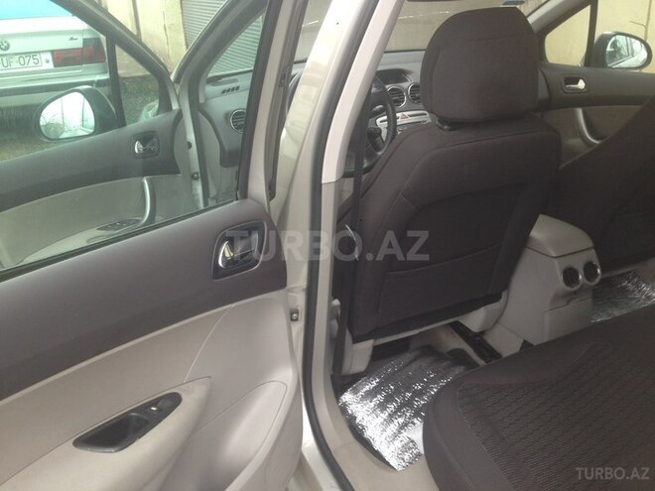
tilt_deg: -24.5
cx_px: 328
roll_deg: -0.2
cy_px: 246
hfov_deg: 55.4
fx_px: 624
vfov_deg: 42.9
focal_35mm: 33
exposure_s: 1/40
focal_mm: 4.12
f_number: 2.4
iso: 50
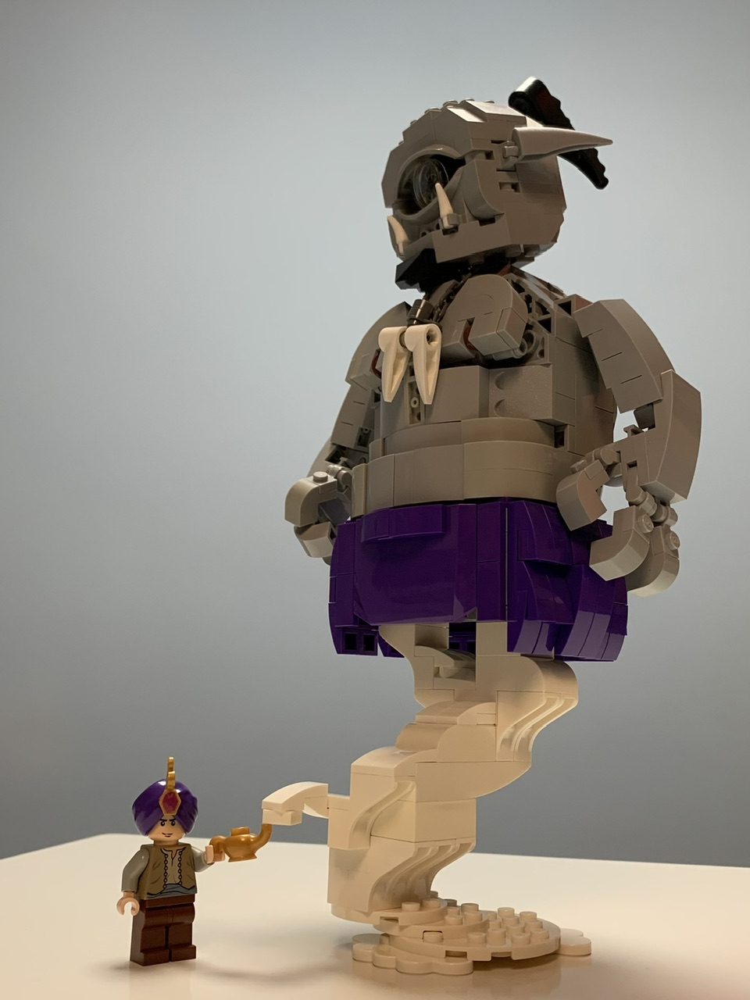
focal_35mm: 26
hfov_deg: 53.1
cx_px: 375
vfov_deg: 67.3
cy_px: 500
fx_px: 751
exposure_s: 1/100
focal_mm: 4.25
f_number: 1.8
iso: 100
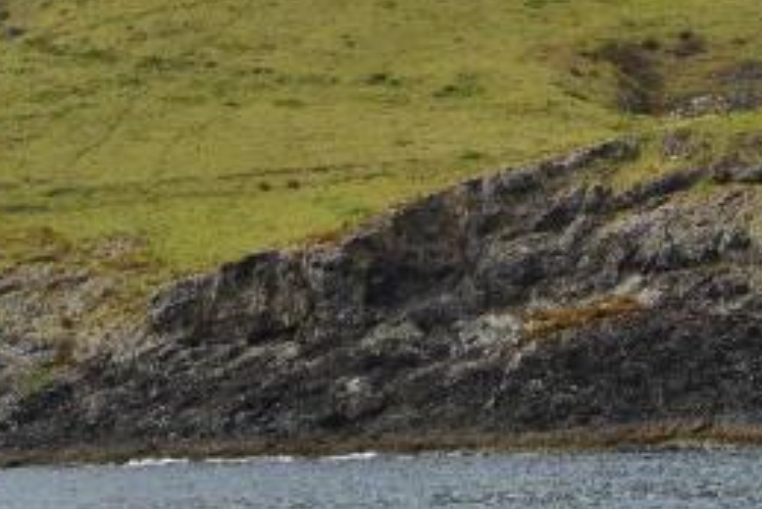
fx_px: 4574
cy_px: -35
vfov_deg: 6.3
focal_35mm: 216
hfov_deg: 9.4
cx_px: -135
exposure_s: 1/500
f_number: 11
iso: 250
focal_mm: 70
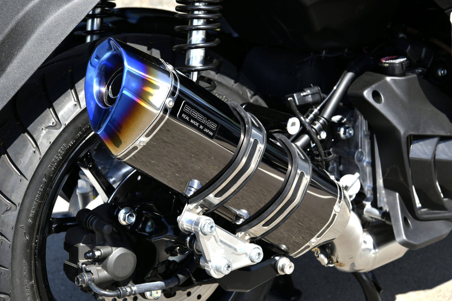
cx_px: 226
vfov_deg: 19.5
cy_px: 150
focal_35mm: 70
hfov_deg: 28.8
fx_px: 879
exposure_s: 1/125
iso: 160
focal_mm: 70
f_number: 11
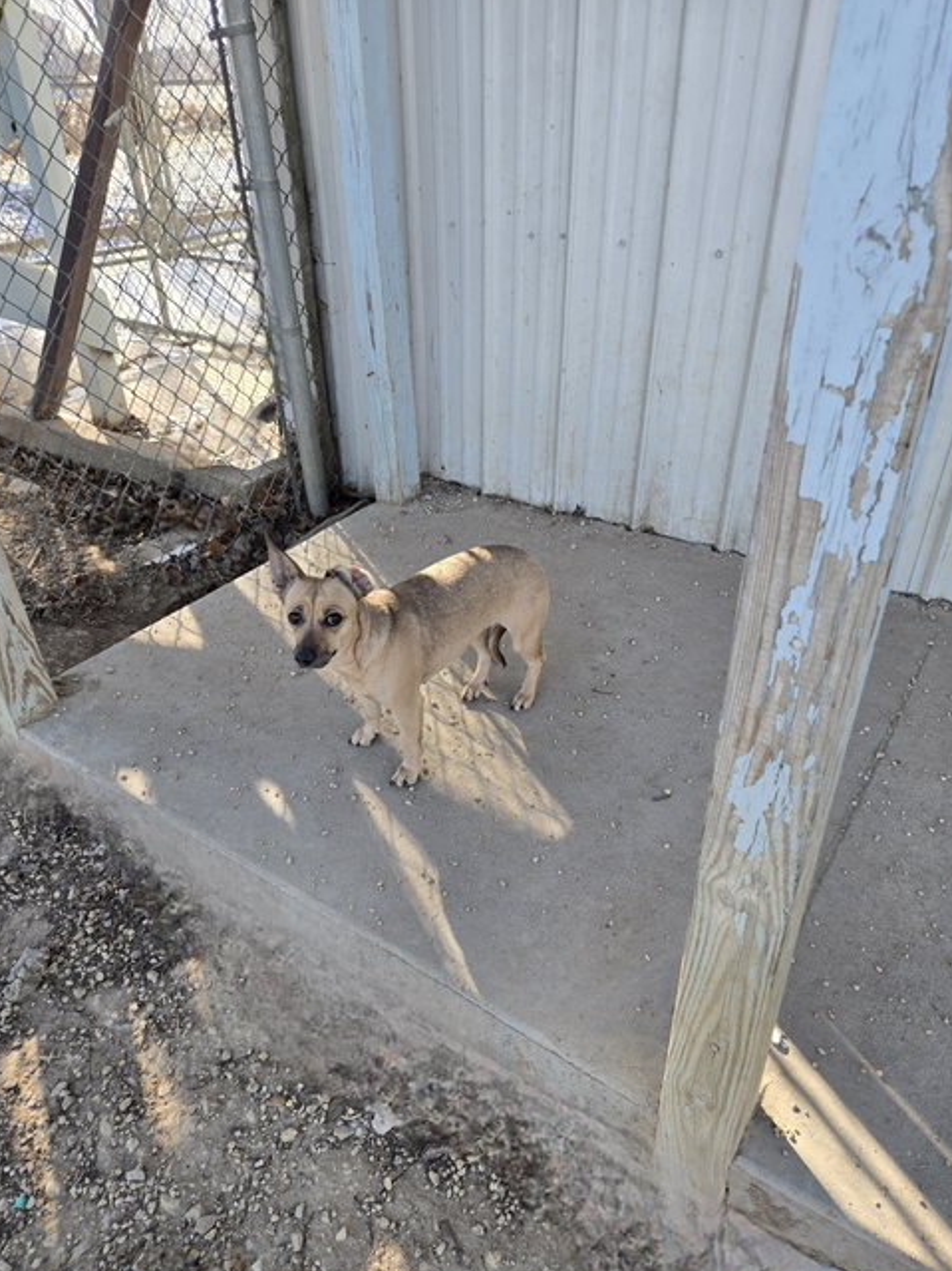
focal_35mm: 24
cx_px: 483
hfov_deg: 56.8
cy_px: 655
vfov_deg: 71.6
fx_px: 880
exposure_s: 1/286
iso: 25
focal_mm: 5.4
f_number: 1.8
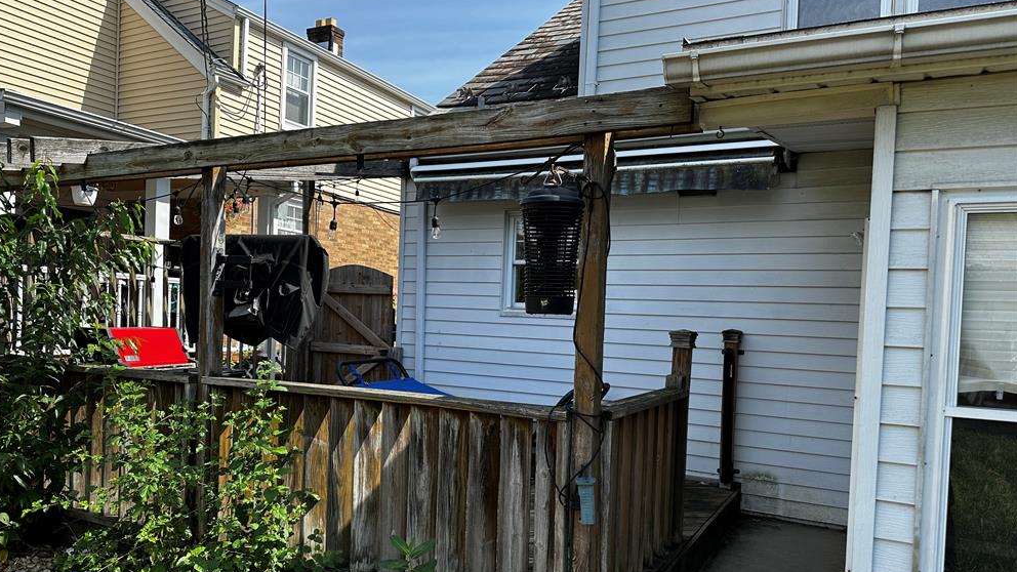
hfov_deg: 69.8
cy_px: 337
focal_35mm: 27
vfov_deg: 42.7
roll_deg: -2.8
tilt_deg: -0.8
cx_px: 495
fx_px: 728
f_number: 1.78
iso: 80
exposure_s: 1/1517
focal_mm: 6.86
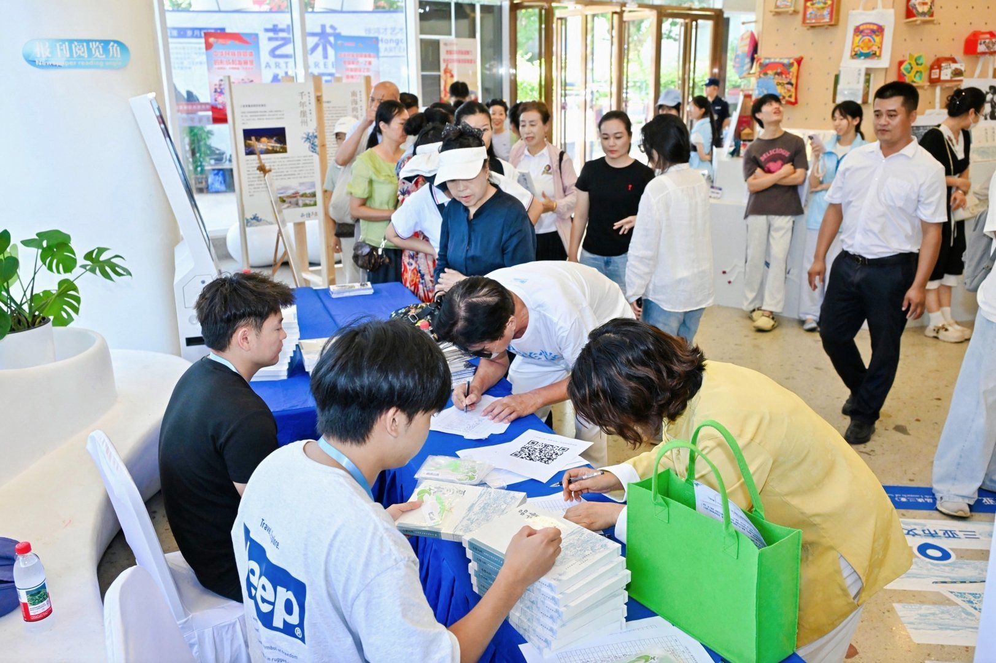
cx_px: 498
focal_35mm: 31
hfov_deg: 60.3
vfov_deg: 42.3
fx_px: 857
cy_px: 332
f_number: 5
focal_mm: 31
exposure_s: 1/200
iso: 1600
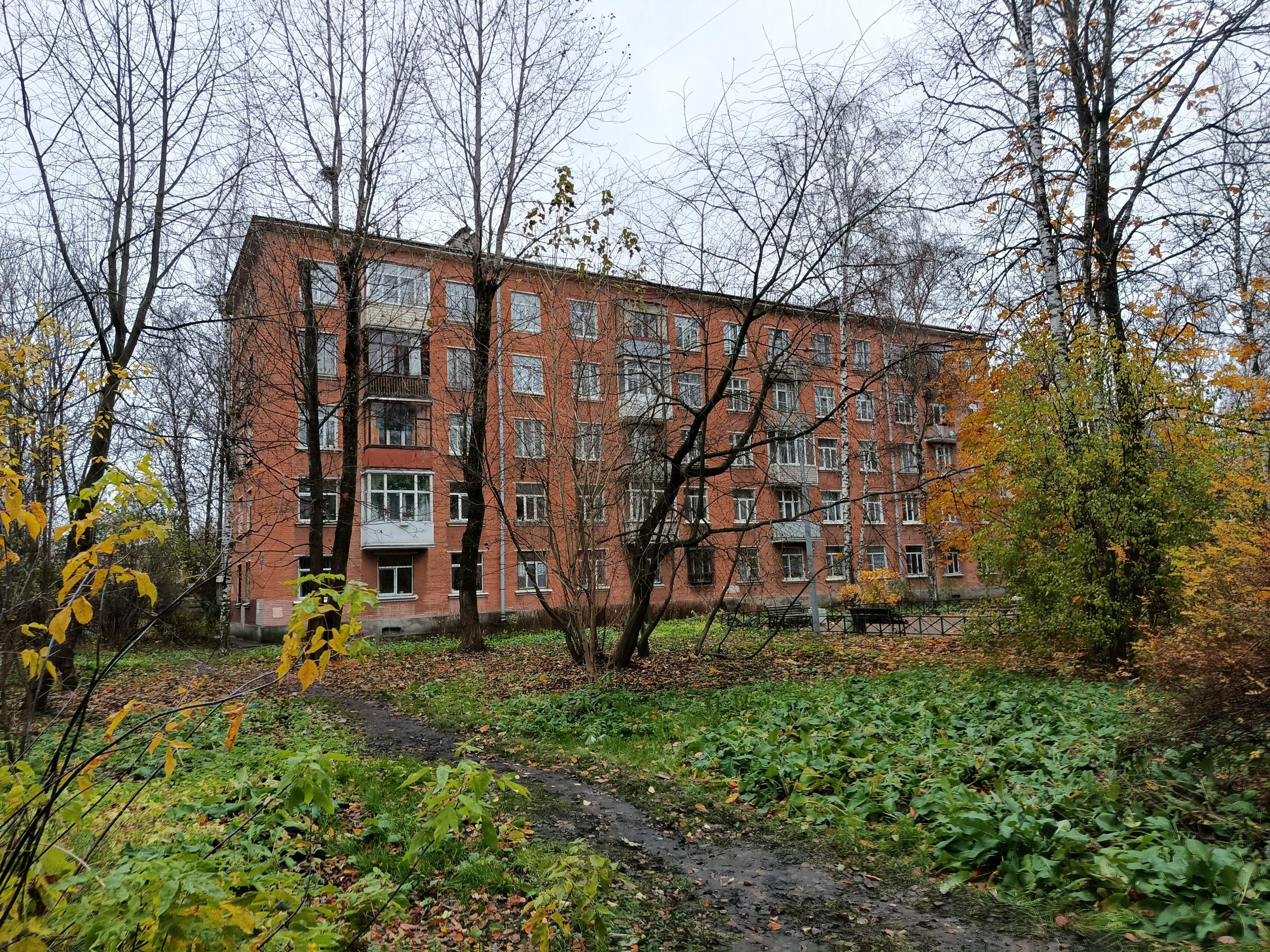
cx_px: 635
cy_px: 476
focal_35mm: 24
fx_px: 881
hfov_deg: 71.6
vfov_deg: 56.8
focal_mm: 5.24
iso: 155
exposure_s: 1/100
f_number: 1.7
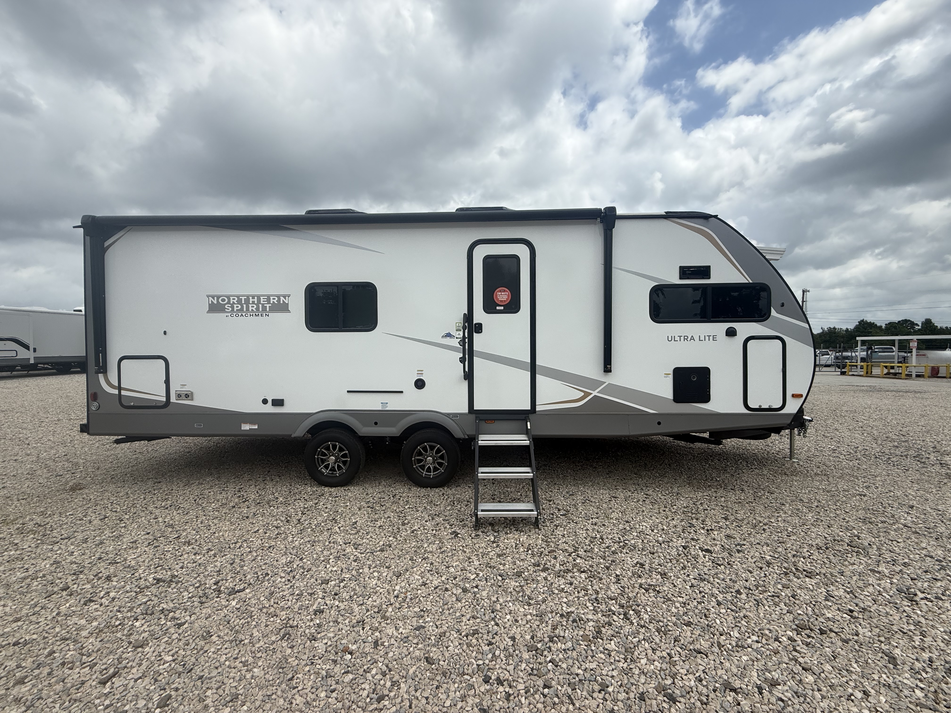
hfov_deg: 102.1
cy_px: 356
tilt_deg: -0.8
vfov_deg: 85.7
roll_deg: -0.8
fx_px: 385
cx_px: 476
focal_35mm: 14
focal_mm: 2.22
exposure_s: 1/2506
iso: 50
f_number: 2.2
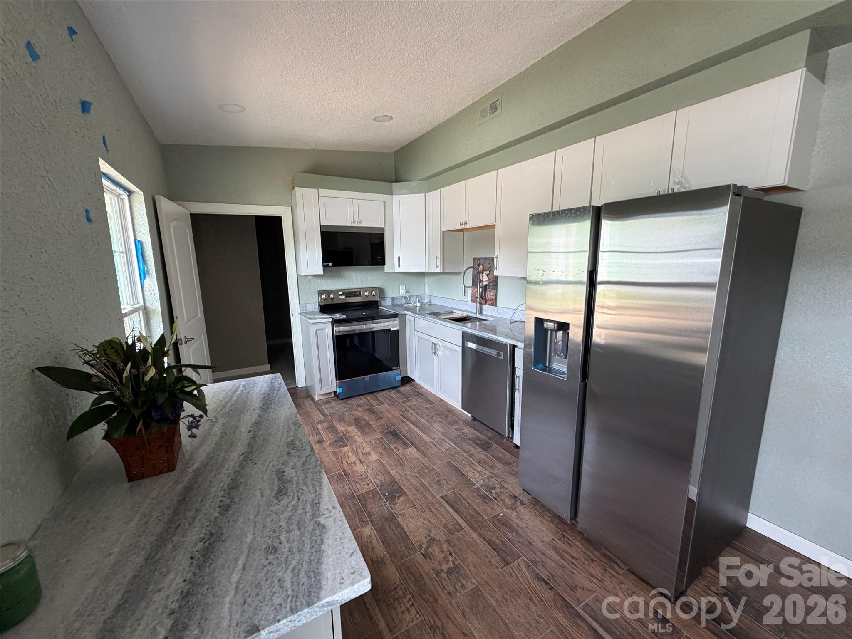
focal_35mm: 14
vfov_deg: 85.7
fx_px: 345
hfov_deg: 102.1
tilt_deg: -9.7
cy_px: 320
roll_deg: +1.5
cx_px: 426
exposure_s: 1/121
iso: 320
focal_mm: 2.22
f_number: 2.2
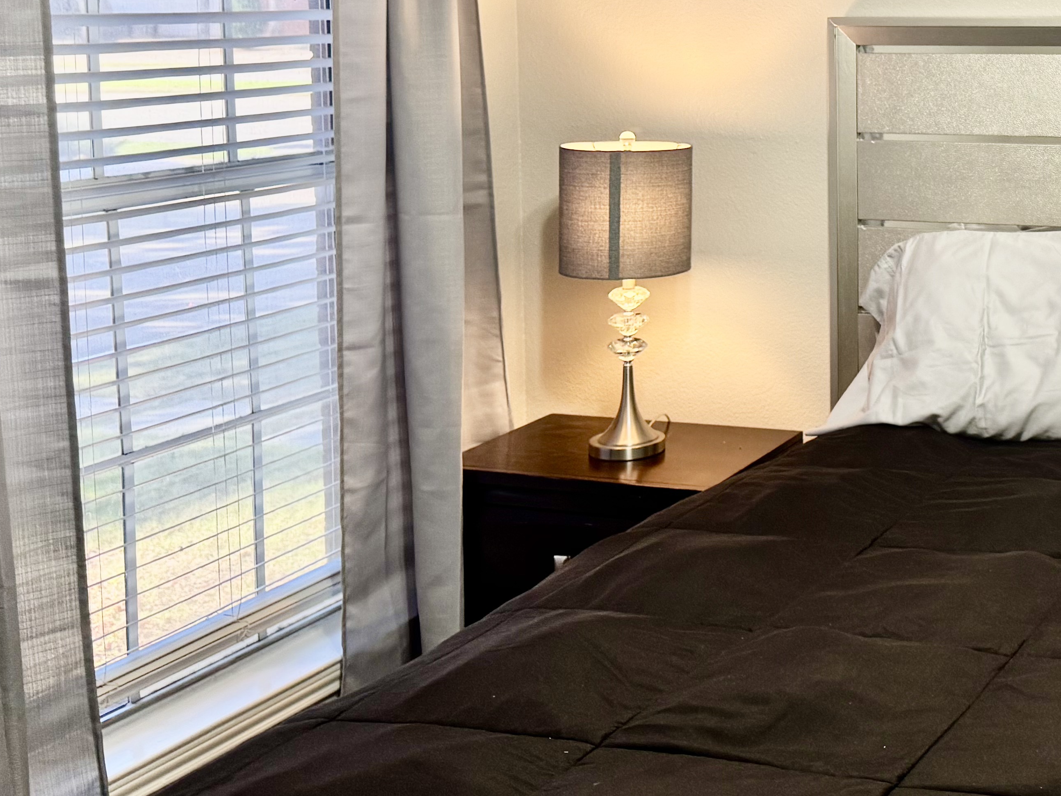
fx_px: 1624
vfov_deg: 26.7
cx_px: 1106
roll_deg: -1.1
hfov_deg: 32.7
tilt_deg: -3.8
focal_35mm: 53
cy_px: 101
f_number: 1.8
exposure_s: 1/60
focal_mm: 6.8
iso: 160
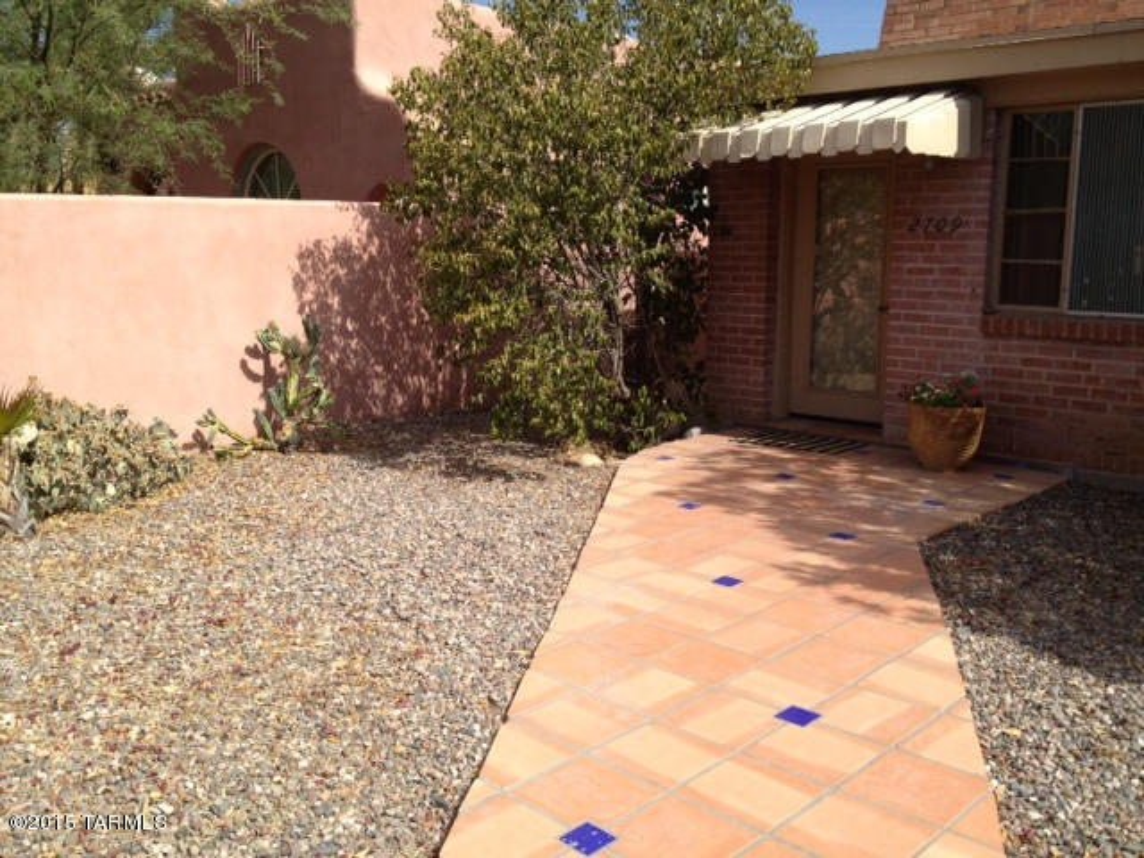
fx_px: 1157
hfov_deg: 52.6
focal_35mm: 35
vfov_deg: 40.7
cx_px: 572
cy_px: 429
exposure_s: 1/1346
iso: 50
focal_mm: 4.28
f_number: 2.4
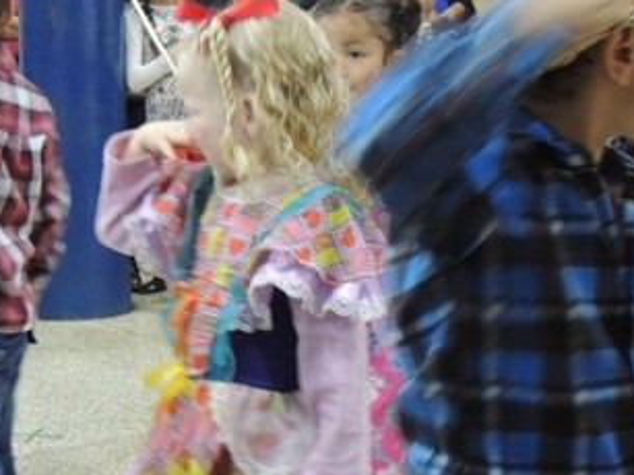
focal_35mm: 86
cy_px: 273
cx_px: 316
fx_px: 1574
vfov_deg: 17.1
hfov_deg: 22.8
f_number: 3.2
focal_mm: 5.8
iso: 800
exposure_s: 1/8
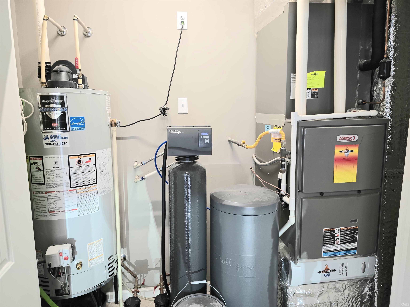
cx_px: 205
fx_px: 272
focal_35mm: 23
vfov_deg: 58.9
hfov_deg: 73.9
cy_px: 154
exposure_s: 1/120
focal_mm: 6.3
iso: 320
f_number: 1.7
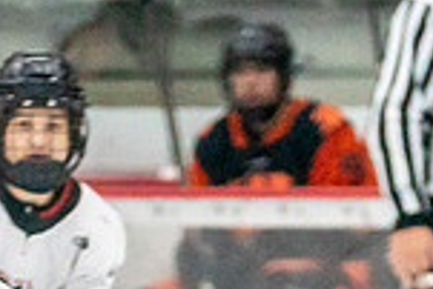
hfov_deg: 1.9
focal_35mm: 1060
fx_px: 12761
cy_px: 766
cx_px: -133
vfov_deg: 1.3
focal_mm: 165
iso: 3200
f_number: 2.8
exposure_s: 1/1250
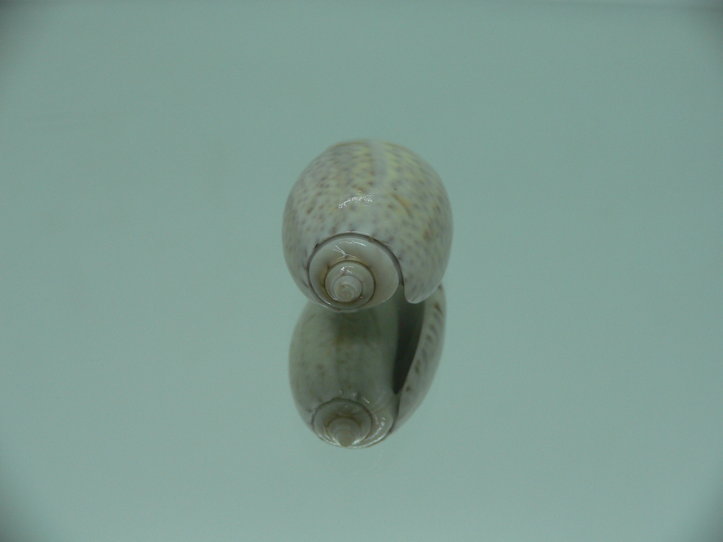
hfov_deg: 52.6
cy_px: 271
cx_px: 362
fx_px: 731
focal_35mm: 35
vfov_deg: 40.7
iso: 80
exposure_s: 1/80
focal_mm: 4.6
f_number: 2.8
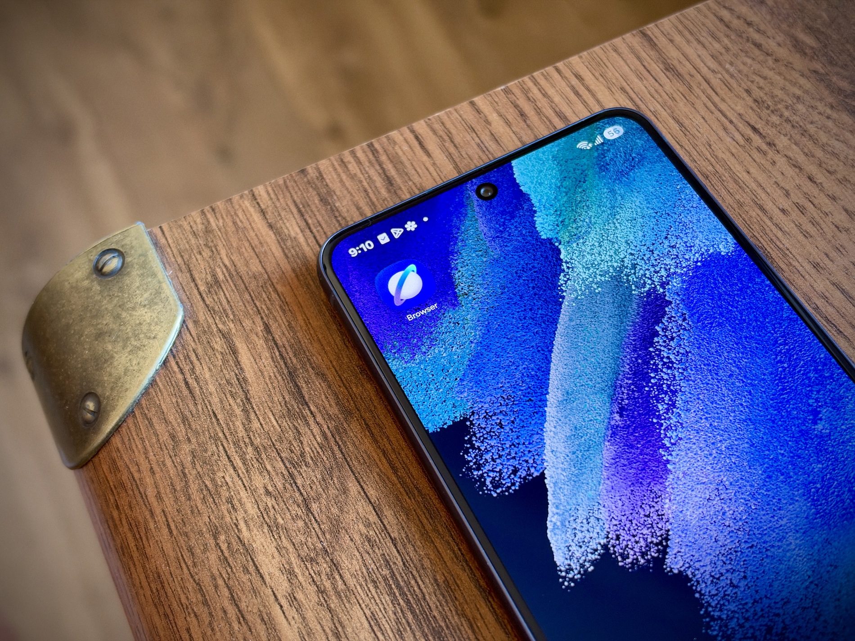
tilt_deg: -56.9
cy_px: 320
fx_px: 1186
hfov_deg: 39.7
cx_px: 428
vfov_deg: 30.3
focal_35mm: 48
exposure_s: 1/40
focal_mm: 6.93
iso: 250
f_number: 1.8
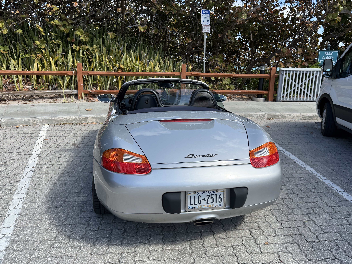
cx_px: 188
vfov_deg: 49.7
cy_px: 130
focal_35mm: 28
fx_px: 285
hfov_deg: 63.4
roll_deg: -1.3
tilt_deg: -12.2
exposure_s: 1/3425
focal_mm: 6.76
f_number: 1.78
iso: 100
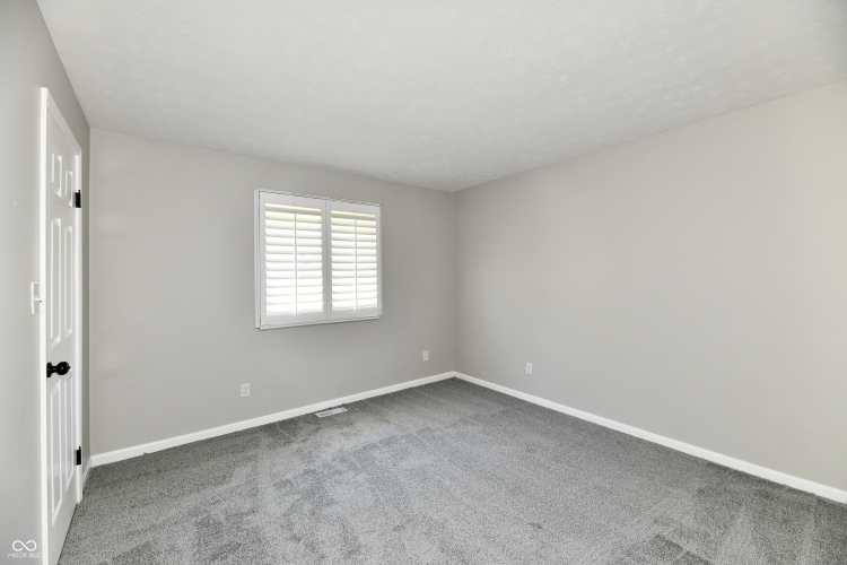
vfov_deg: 81.2
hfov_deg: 104.3
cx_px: 424
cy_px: 282
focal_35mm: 14
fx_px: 329
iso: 640
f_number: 6.3
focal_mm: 14
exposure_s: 1/60
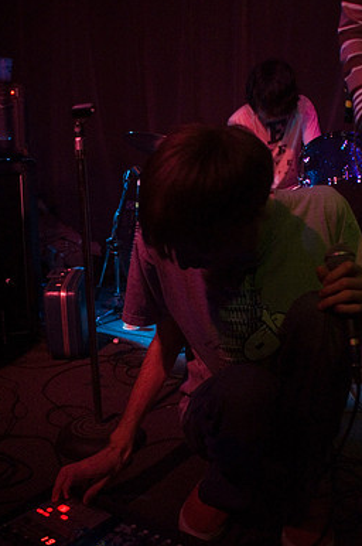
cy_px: 311
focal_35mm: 35
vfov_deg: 54.3
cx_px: 182
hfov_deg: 37.7
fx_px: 530
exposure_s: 1/15
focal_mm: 20
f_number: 2.8
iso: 1600
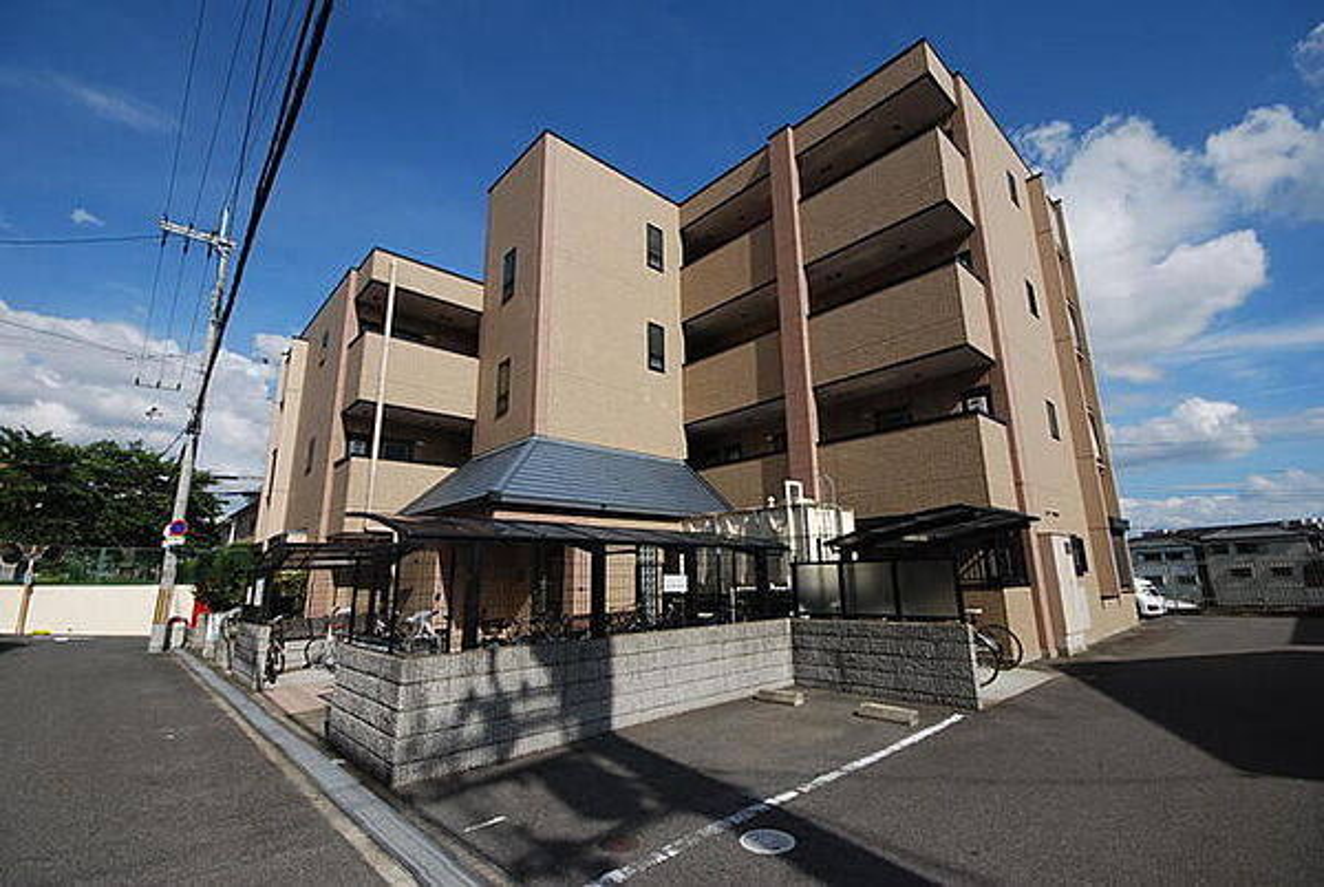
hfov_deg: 100.3
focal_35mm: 15
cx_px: 662
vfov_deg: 77.5
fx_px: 552
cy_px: 444
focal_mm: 10
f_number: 10
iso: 100
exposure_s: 1/200
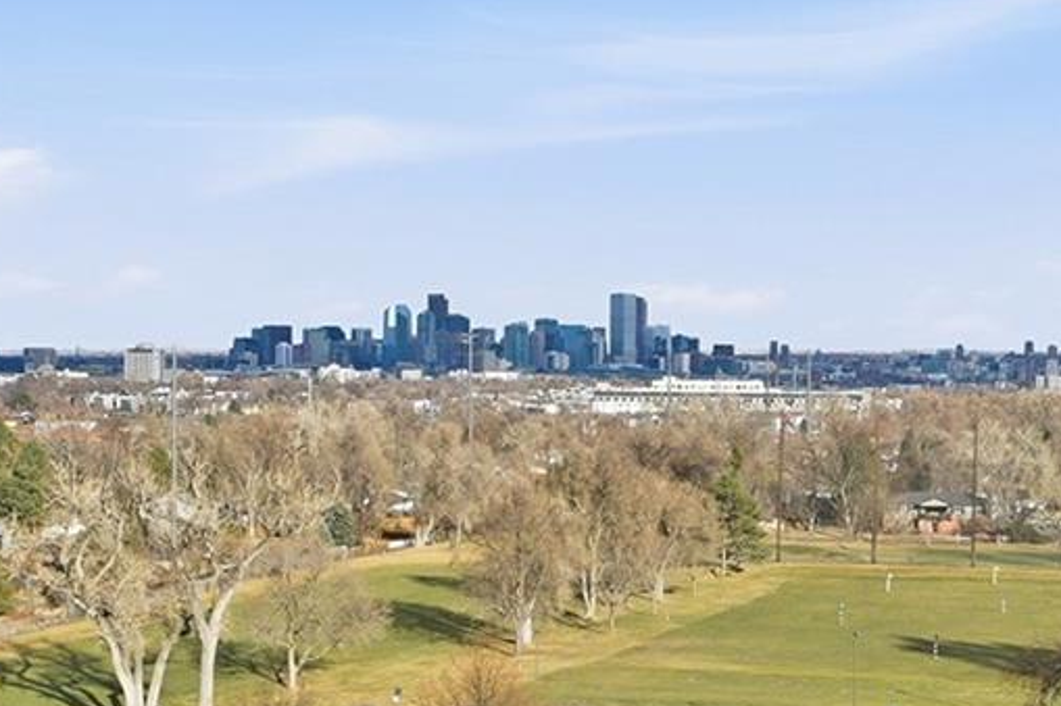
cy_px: 991
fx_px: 2593
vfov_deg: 14.7
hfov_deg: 23.1
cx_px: 602
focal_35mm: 88
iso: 100
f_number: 5.6
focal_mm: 10.3
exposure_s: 1/320
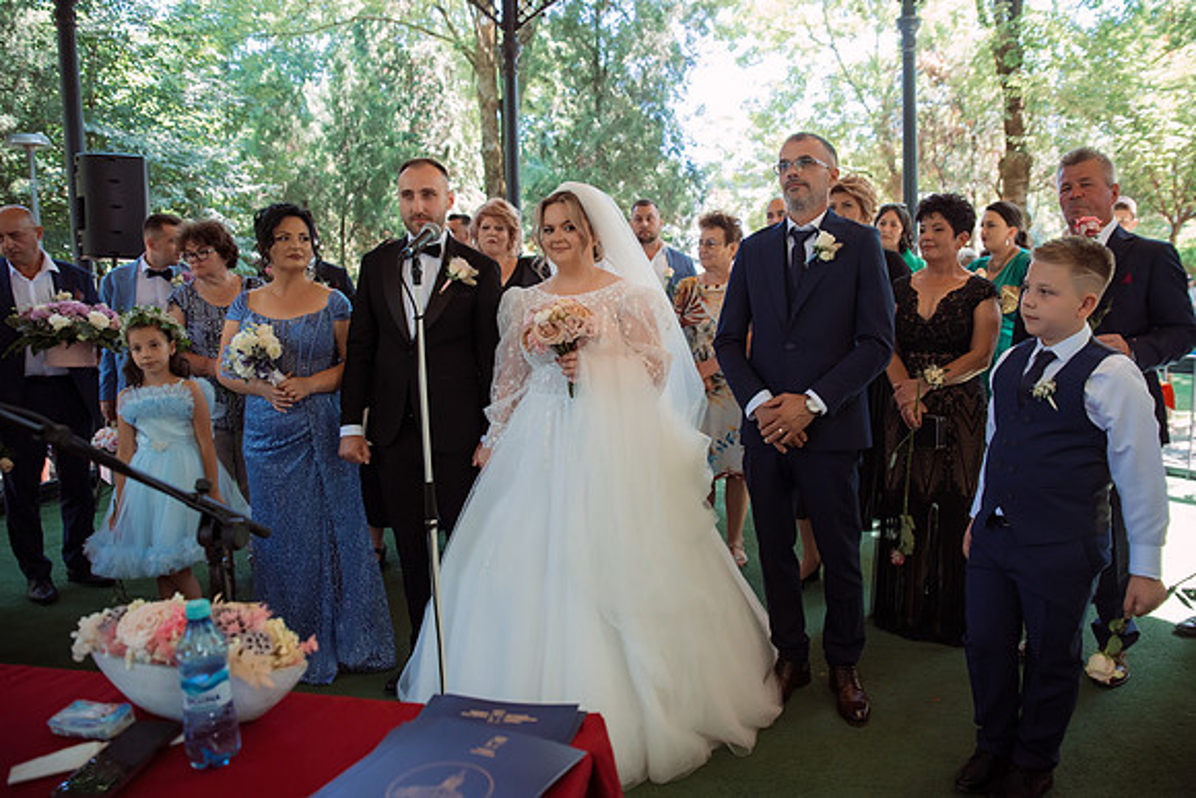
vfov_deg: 51.0
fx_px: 837
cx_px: 627
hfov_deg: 71.1
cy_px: 379
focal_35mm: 25
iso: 640
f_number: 3.2
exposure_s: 1/200
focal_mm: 24
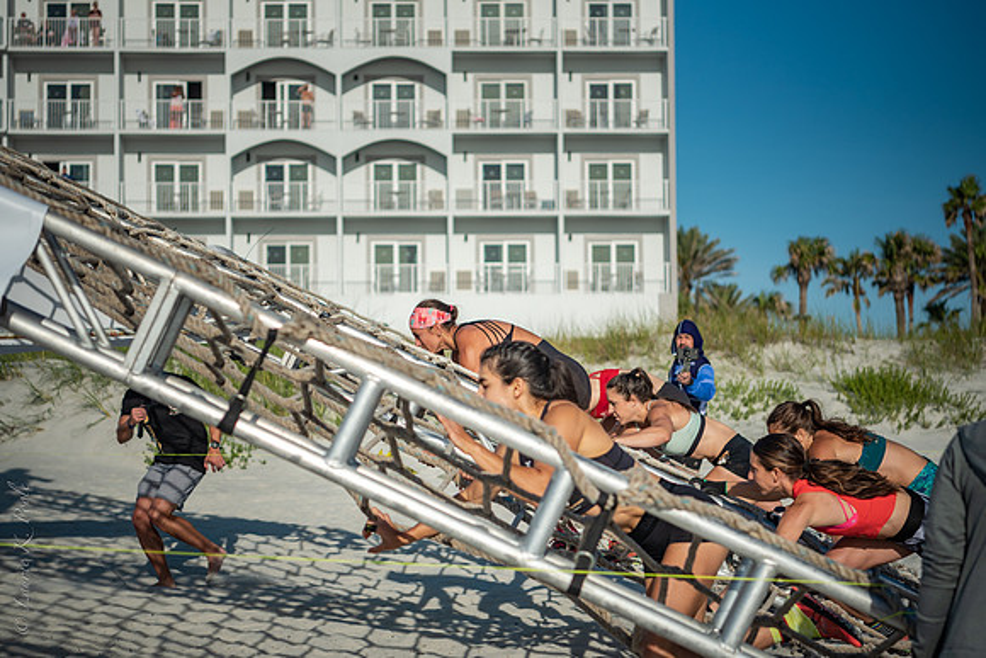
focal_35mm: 75
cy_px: 328
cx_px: 473
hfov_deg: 27.0
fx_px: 2054
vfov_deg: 18.2
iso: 360
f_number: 2.8
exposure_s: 1/4000
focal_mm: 70
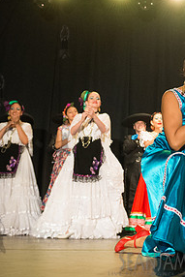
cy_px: 108
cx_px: 188
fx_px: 439
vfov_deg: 34.9
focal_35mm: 57
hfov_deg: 22.8
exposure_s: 1/500
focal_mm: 24
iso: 4000
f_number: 2.8
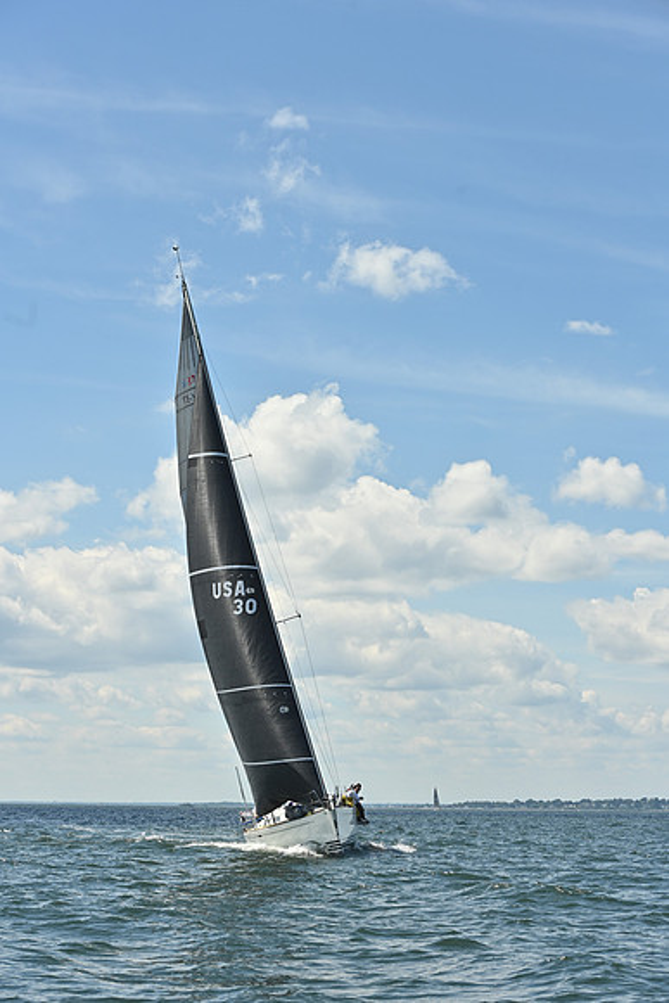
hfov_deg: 19.5
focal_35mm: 70
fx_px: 1950
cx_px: 334
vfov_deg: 28.8
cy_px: 502
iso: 250
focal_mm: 70
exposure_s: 1/1250
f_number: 8
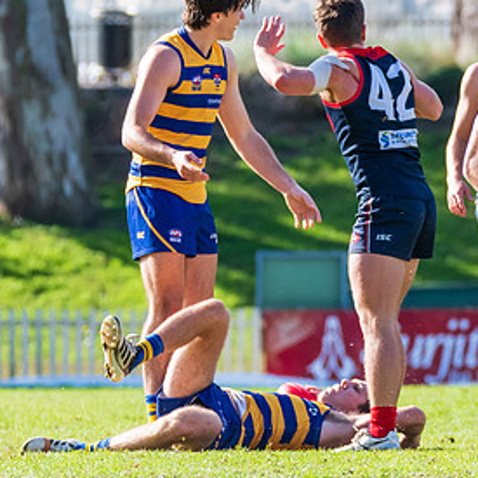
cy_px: 245
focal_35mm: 875
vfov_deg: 2.0
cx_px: 248
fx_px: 13670
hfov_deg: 2.0
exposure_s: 1/1600
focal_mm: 300
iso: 800
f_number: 6.3
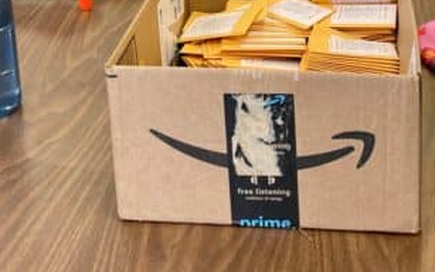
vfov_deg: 17.2
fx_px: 818
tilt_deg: -14.9
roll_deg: +0.7
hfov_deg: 29.7
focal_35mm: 69
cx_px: 264
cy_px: -123
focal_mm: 4.2
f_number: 1.6
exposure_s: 1/60
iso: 64
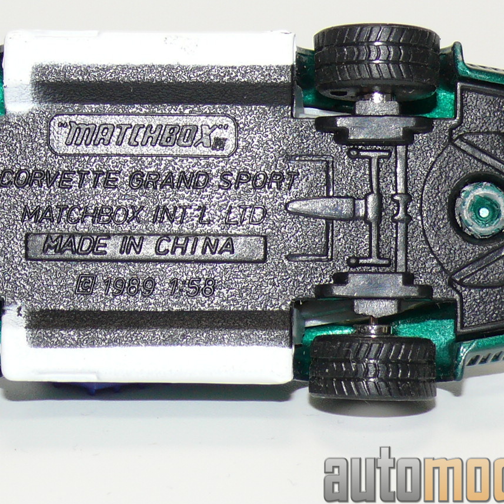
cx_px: 188
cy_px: 172
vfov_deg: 9.1
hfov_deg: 9.1
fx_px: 3179
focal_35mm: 193
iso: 100
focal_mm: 14.4
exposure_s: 1/30
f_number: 4
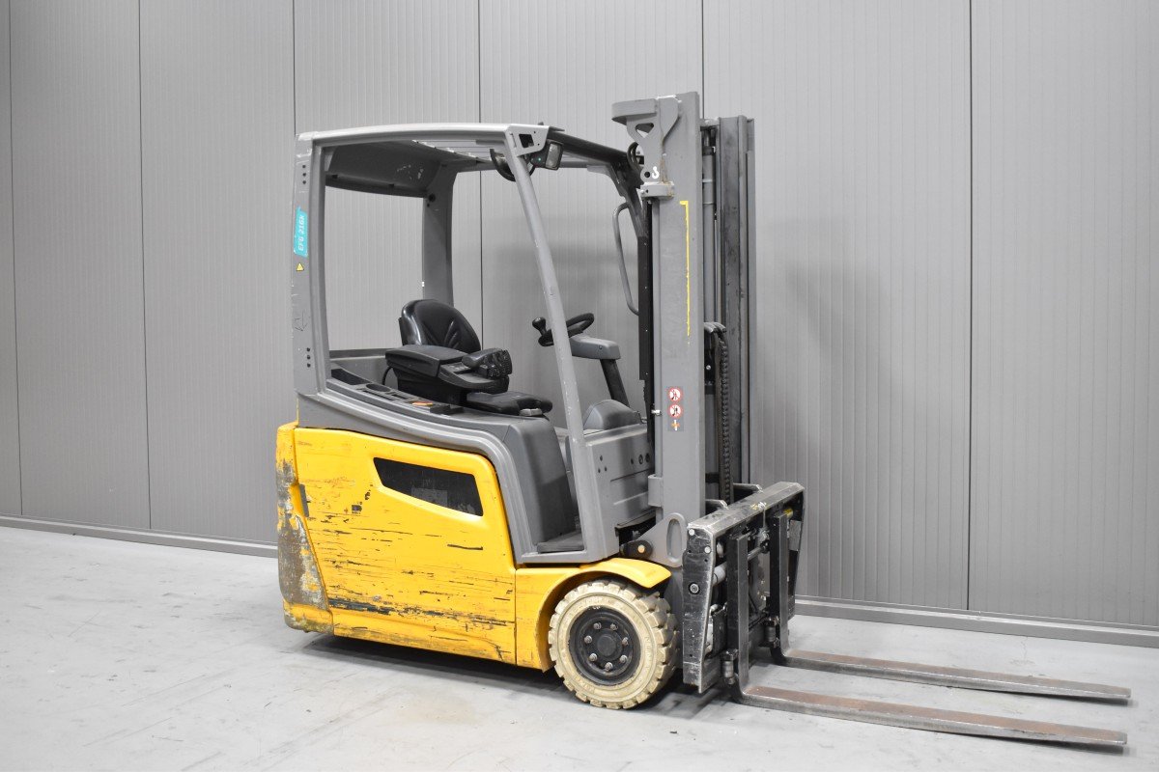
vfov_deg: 36.9
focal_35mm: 36
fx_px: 1159
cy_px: 386
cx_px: 580
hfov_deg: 53.1
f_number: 4.5
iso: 1600
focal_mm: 24
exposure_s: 1/40
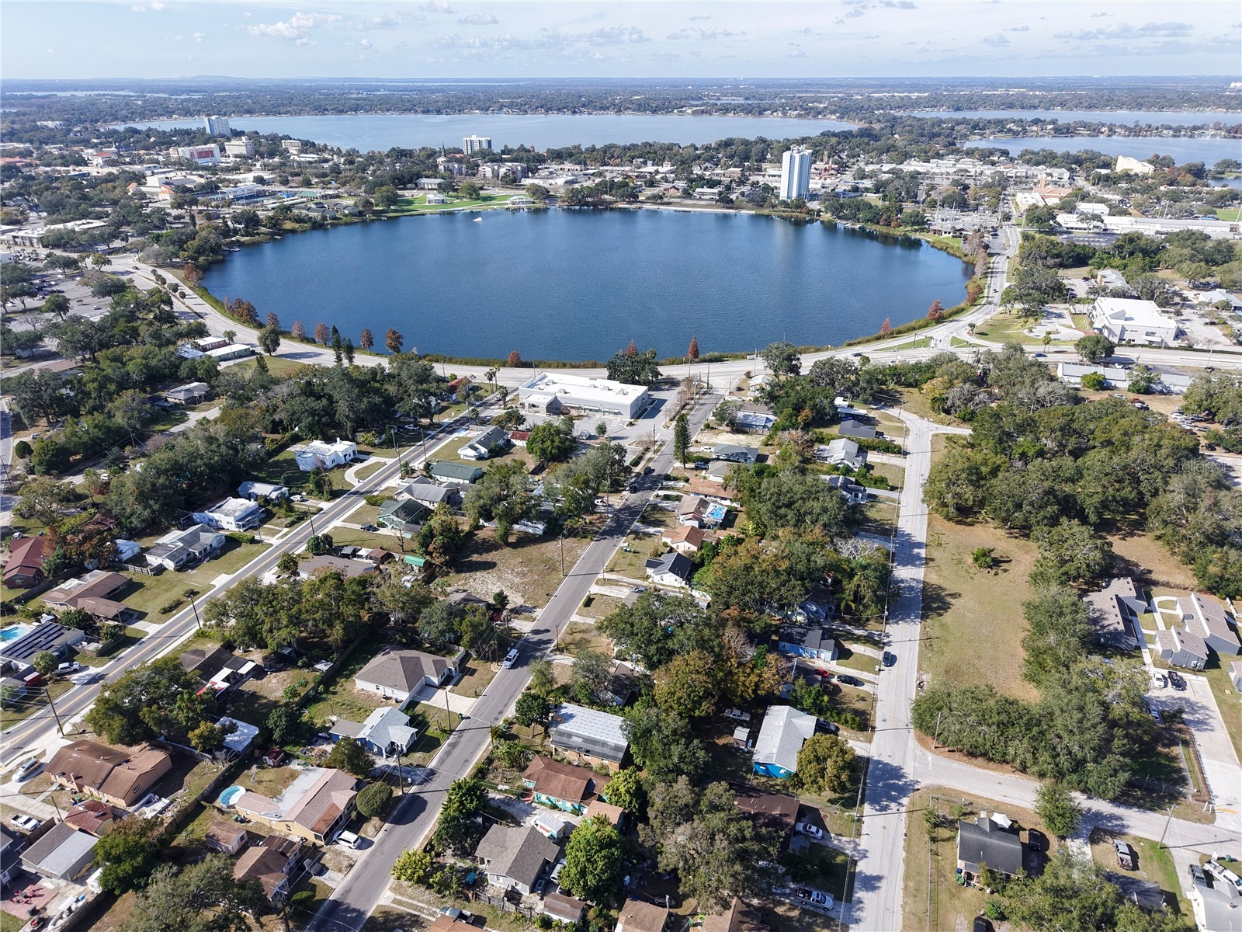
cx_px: 621
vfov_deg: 56.8
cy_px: 466
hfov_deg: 71.6
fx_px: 861
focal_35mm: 24
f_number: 1.8
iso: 180
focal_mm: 8.67
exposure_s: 1/3200
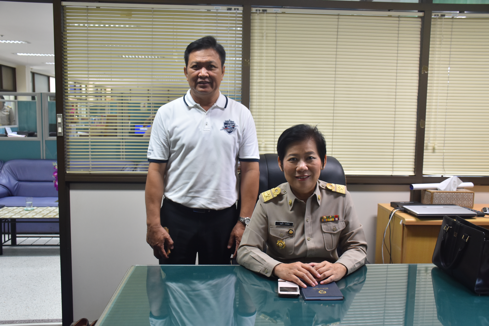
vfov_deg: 38.4
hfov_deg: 55.1
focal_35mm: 34
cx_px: 244
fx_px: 469
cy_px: 163
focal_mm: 23
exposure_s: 1/60
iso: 640
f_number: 4
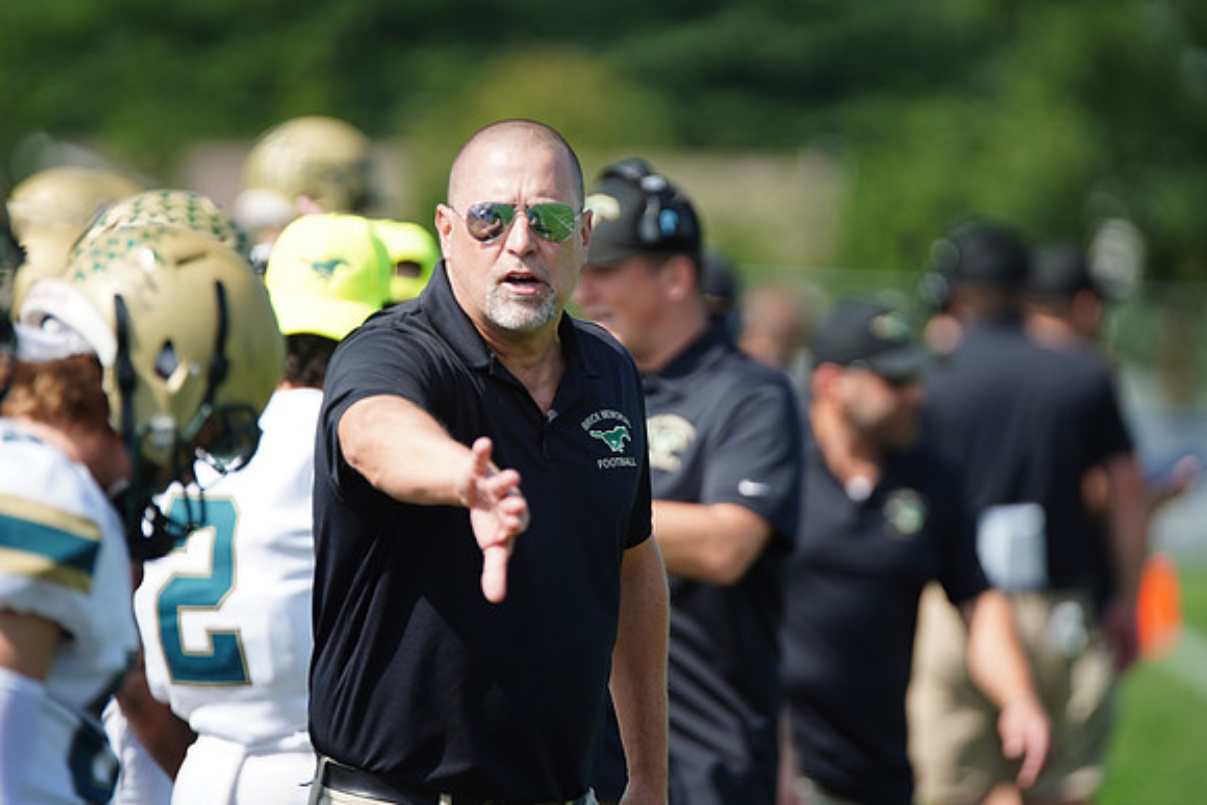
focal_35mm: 300
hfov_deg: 6.9
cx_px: 604
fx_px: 10060
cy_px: 402
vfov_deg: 4.6
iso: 400
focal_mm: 300
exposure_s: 1/3200
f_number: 2.8
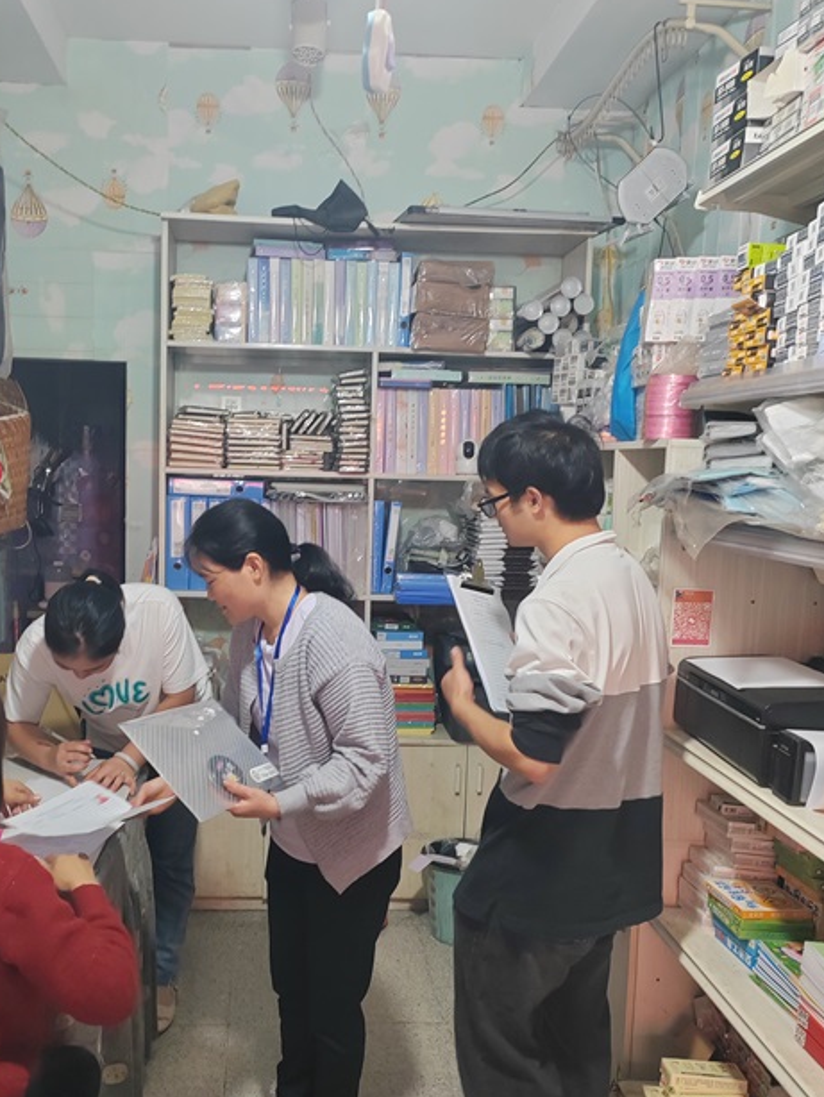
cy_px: 580
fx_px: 1078
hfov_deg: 41.6
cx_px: 320
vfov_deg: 53.9
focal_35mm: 34
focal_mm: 5.52
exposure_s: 1/50
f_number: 1.9
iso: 400
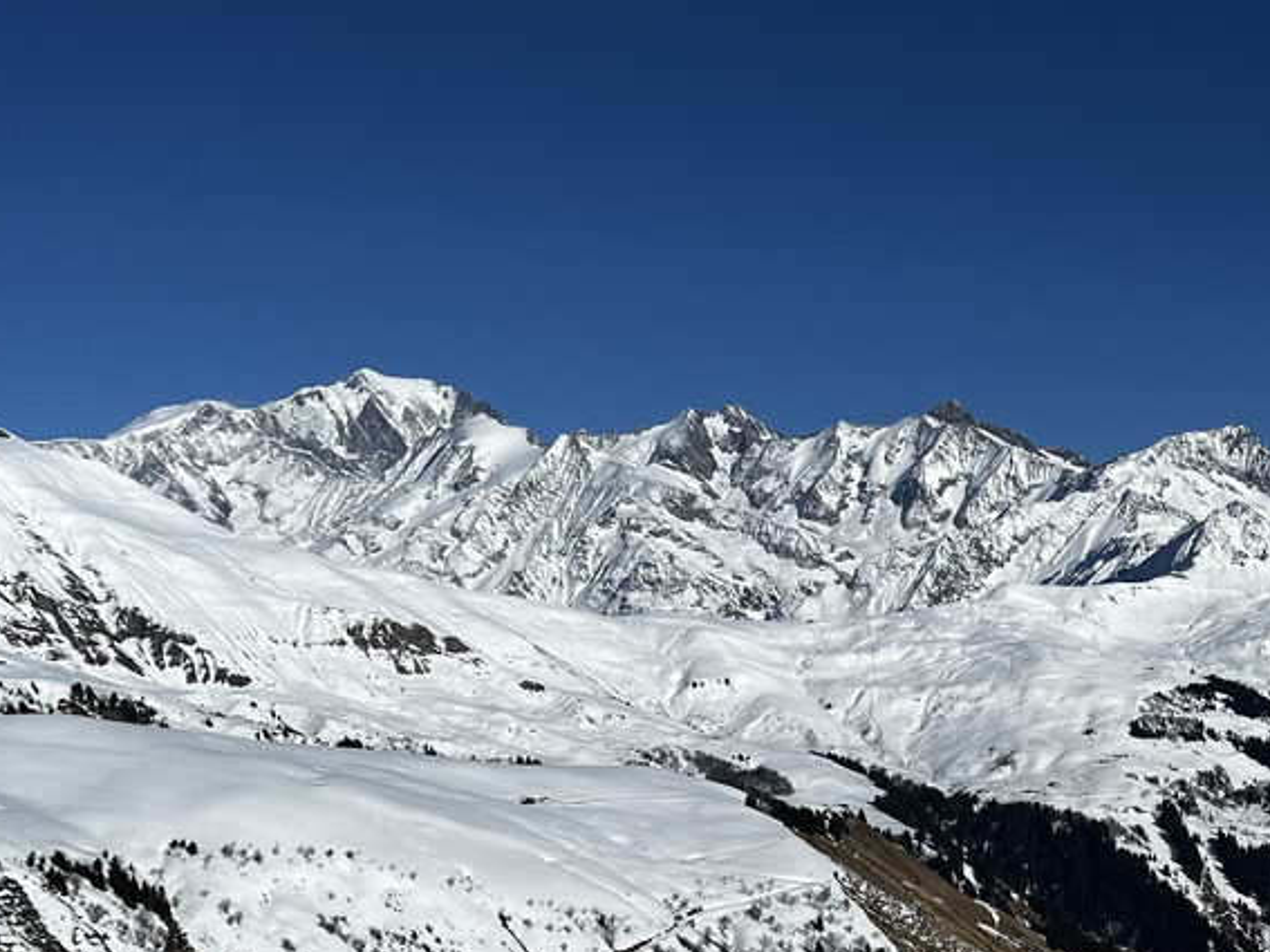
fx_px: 2017
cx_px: 885
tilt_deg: -3.3
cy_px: 737
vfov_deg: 26.1
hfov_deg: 34.5
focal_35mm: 55
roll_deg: +1.3
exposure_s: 1/16393
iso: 50
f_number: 1.5
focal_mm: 5.7
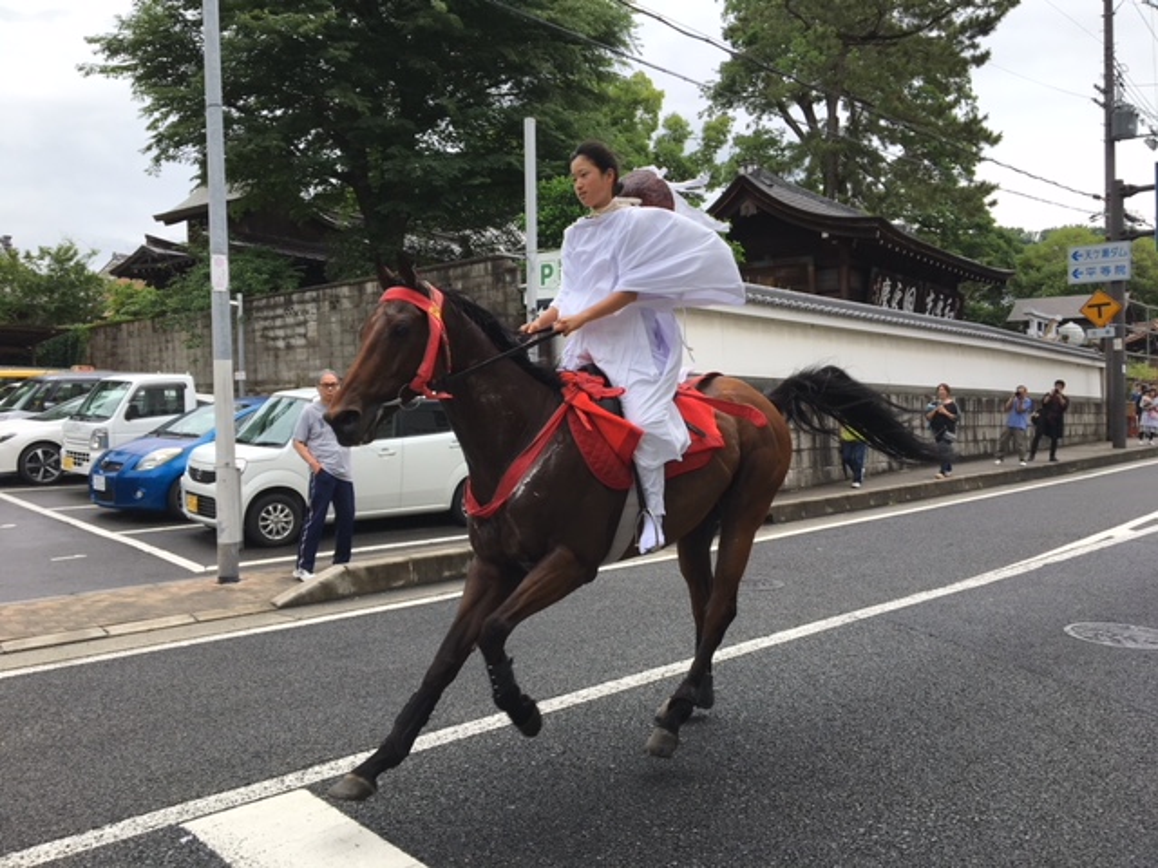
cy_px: 434
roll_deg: +4.1
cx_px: 579
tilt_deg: -3.3
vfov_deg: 48.2
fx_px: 970
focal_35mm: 29
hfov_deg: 61.7
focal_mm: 4.15
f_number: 2.2
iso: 25
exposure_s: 1/974
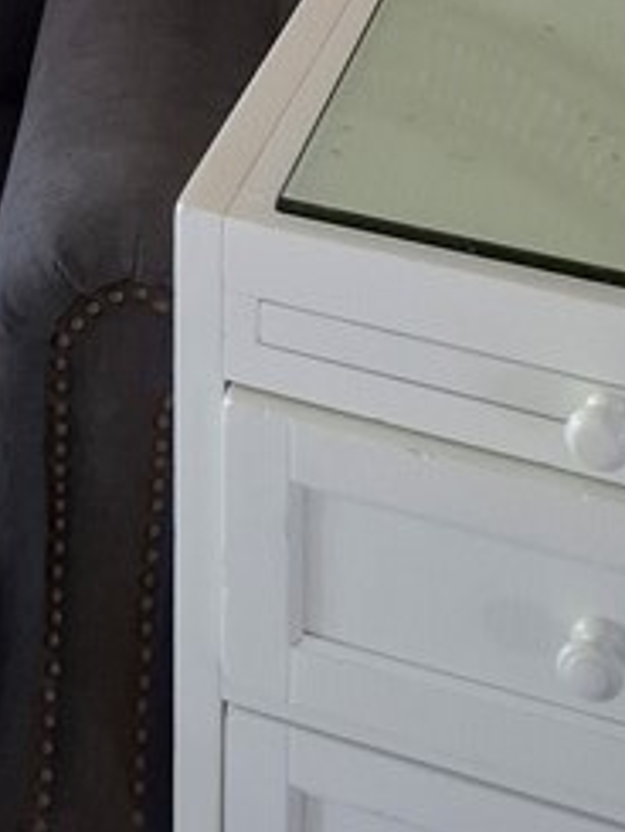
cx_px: -37
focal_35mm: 96
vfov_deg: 17.5
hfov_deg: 15.1
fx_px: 2309
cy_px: -554
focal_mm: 5.54
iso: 500
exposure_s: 1/24
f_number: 1.8
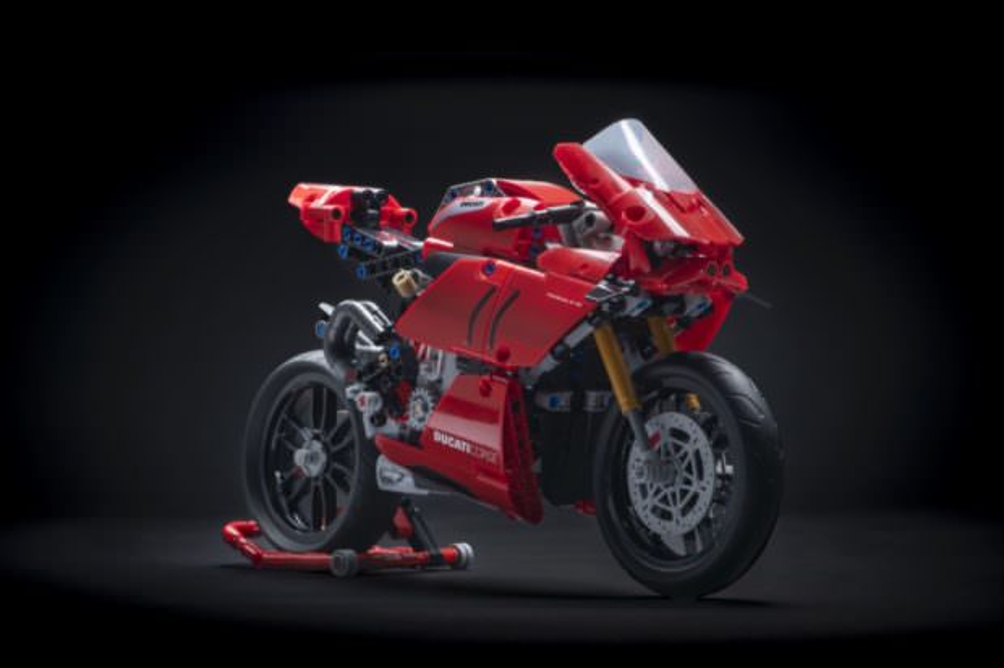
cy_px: 334
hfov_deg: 19.5
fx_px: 2927
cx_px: 502
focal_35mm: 105
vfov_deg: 13.0
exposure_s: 1/160
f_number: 14
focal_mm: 105
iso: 100
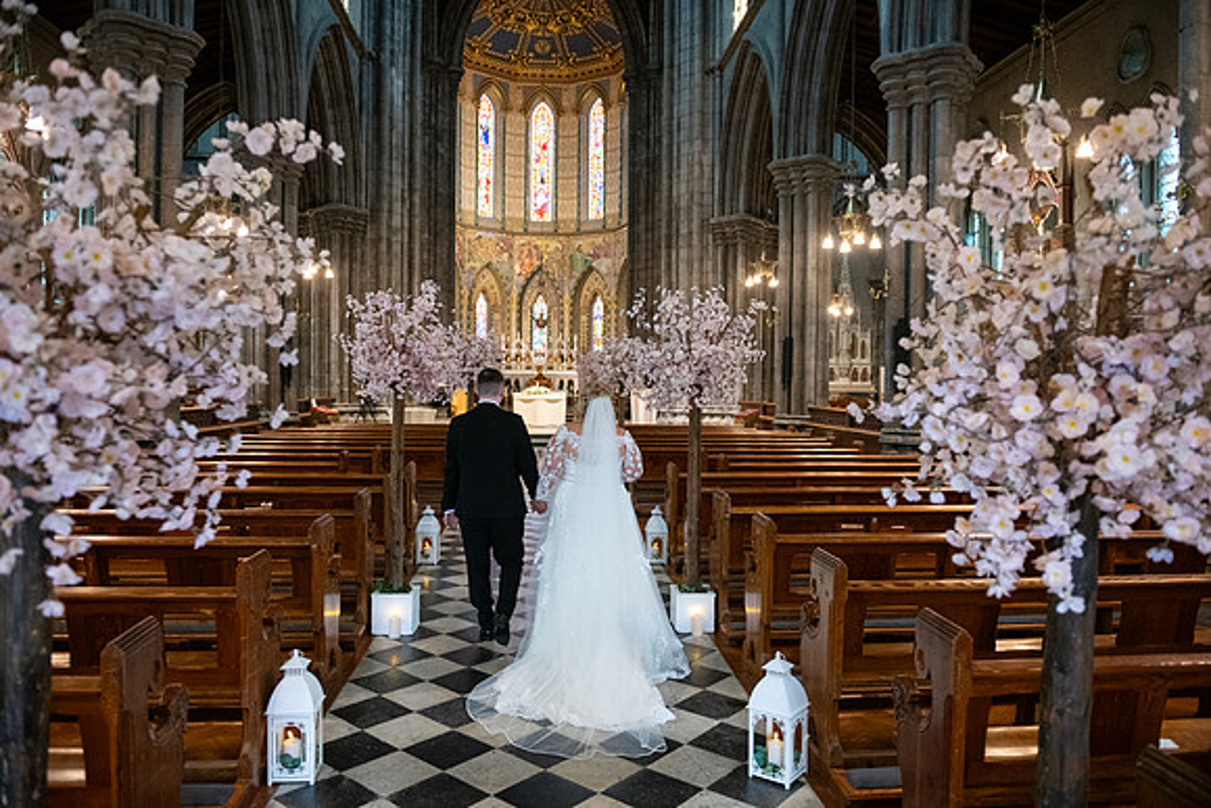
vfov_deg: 53.2
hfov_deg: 73.7
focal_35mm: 24
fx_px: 807
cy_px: 404
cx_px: 606
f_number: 3.5
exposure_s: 1/160
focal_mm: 24
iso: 1250
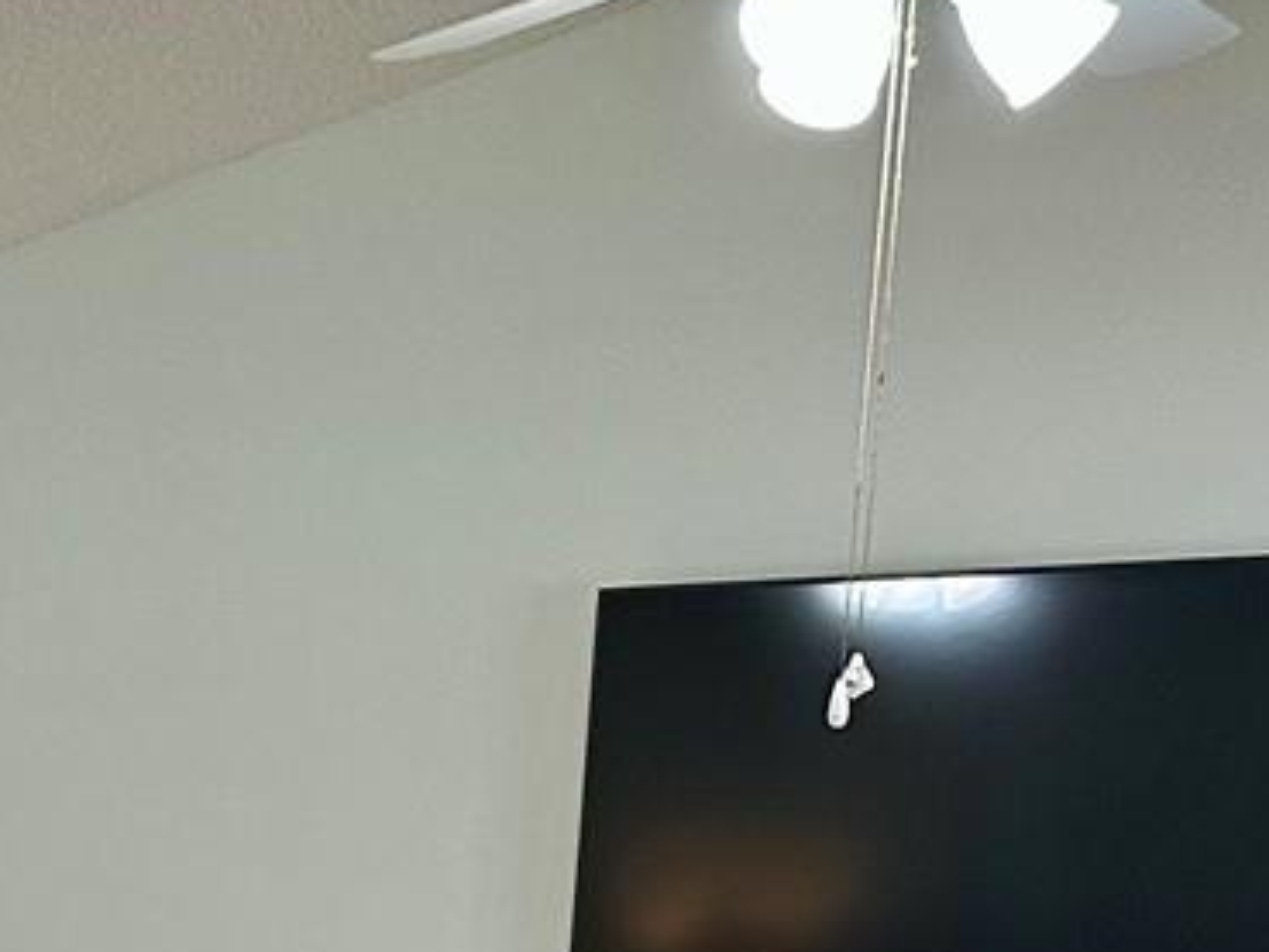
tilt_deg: -9.8
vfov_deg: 13.3
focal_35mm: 104
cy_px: 1526
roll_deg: -1.0
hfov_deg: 16.9
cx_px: -691
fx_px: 3814
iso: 200
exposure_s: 1/120
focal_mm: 6.86
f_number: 1.78
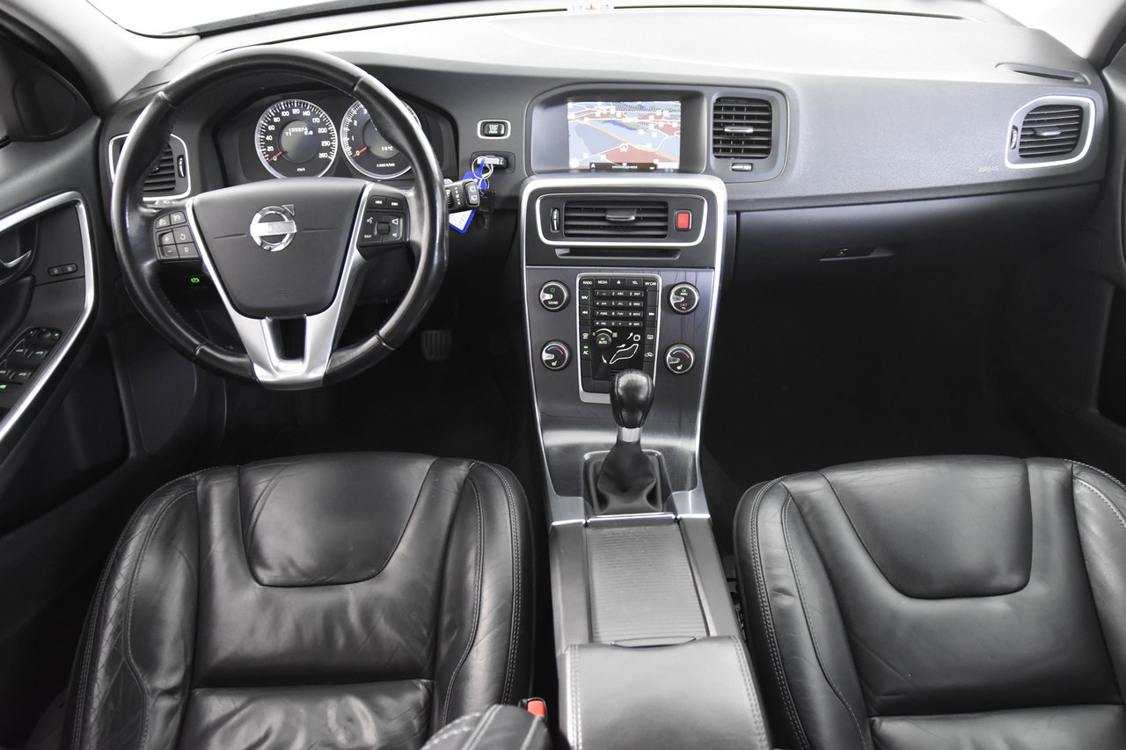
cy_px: 375
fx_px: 797
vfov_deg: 50.4
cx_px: 563
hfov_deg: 70.4
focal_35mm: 26
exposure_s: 1/25
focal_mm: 17
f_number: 2.8
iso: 2800
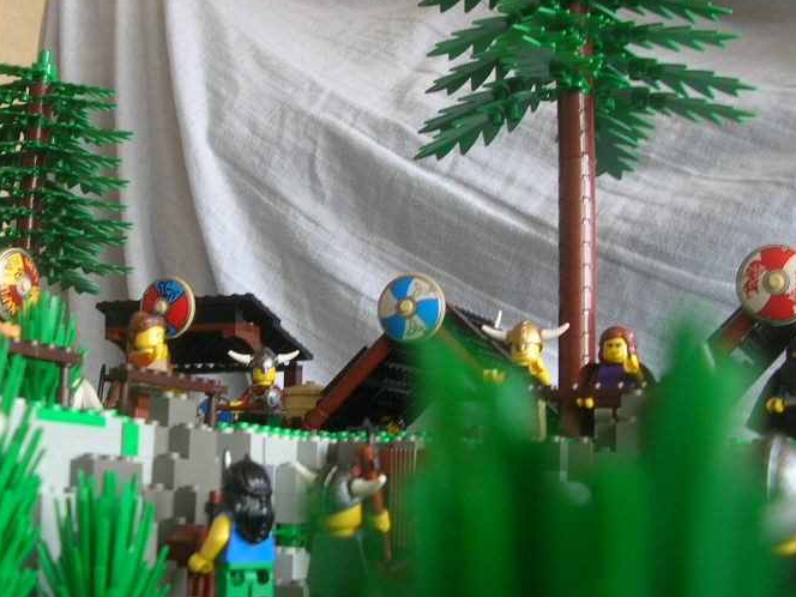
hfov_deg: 35.5
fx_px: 1242
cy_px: 272
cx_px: 349
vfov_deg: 27.0
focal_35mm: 54
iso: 50
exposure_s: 1/6
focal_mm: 5.8
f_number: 2.8
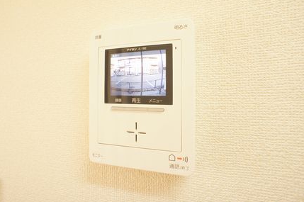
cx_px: 142
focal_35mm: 28
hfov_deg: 65.5
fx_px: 236
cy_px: 91
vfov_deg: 46.2
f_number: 4
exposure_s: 1/50
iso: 800
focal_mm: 16
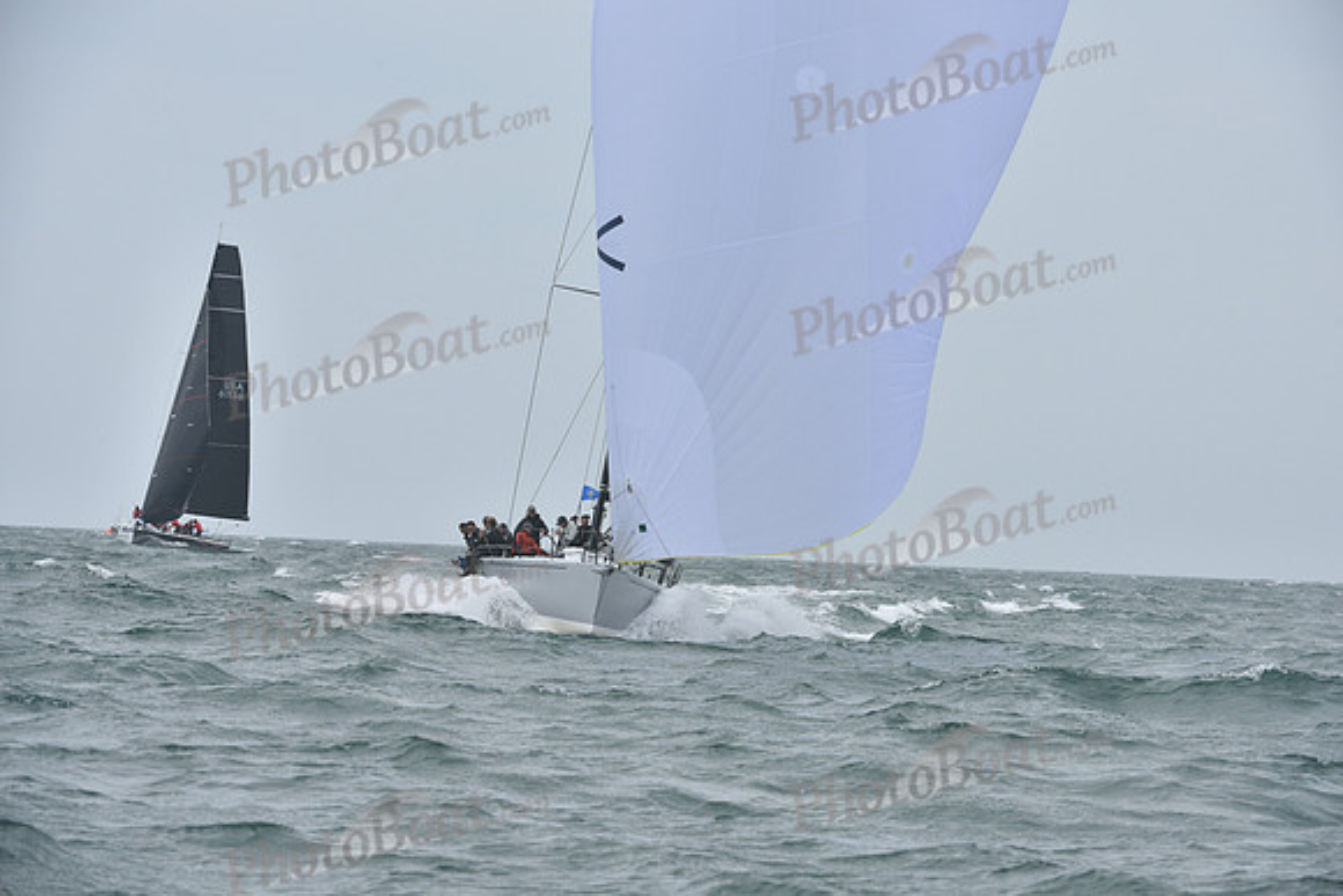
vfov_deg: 6.9
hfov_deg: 10.3
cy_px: 448
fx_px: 7463
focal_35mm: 200
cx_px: 672
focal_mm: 200
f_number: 8
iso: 320
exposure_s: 1/1000
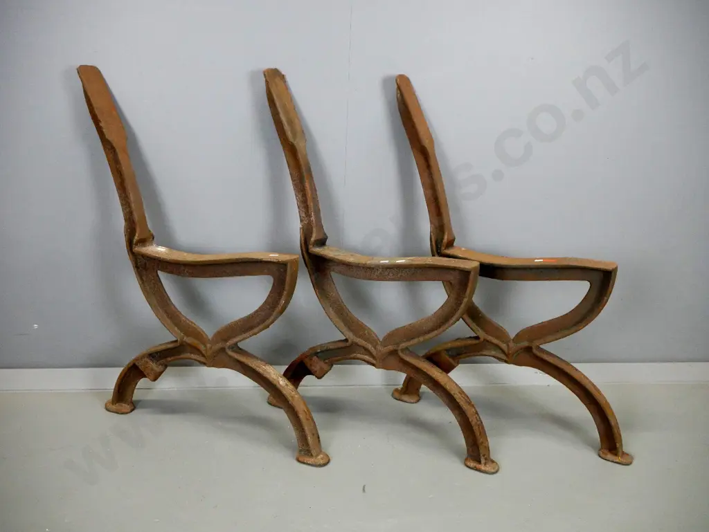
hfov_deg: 53.9
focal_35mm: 34
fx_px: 697
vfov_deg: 41.8
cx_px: 354
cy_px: 266
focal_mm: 17
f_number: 5.6
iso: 3200
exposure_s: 1/125
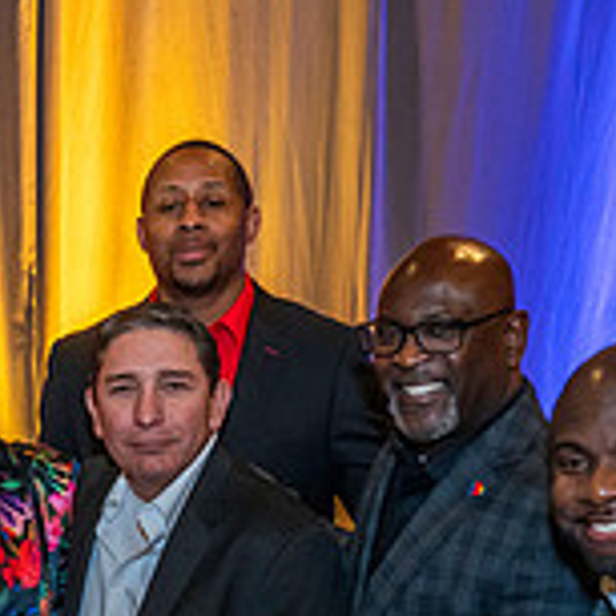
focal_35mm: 85
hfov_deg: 19.4
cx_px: -89
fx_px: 1711
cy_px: 764
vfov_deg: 19.1
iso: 3200
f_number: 4.5
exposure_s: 1/125
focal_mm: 24
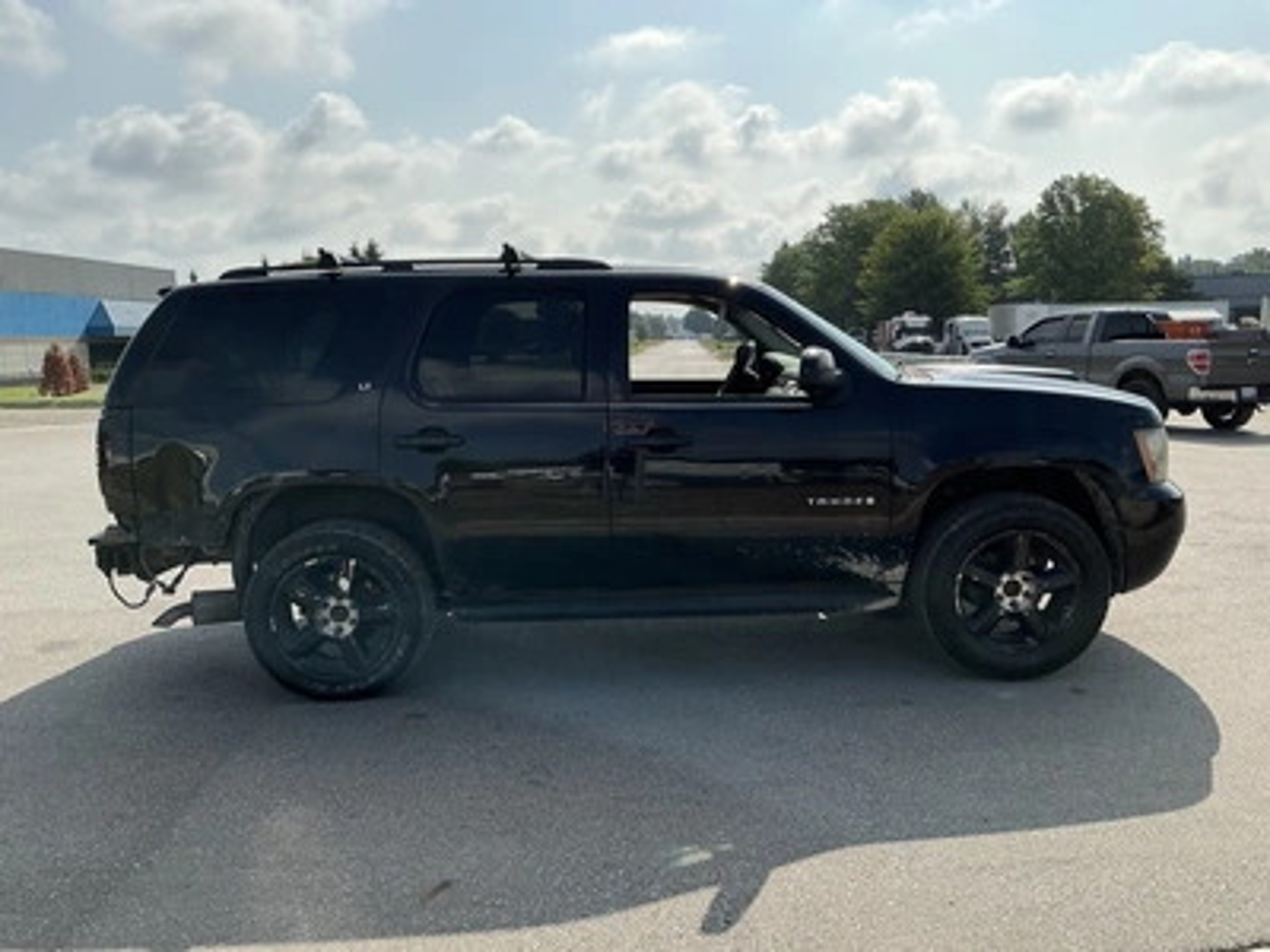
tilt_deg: -6.2
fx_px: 1027
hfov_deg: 63.4
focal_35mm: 28
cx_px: 635
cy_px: 476
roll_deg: +2.2
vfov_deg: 49.7
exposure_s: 1/3125
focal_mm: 3
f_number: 1.8
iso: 25
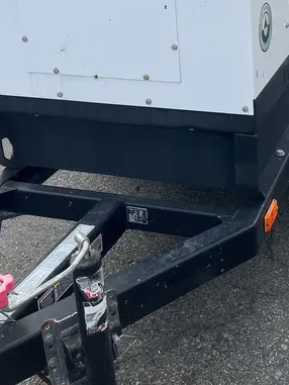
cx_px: 273
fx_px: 556
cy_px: 24
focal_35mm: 50
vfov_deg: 35.4
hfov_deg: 27.8
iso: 50
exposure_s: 1/1517
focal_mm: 5.1
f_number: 1.6
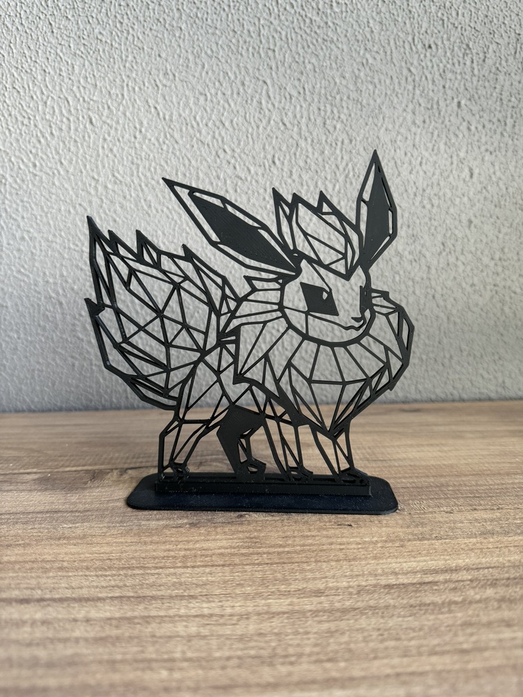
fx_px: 483
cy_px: 348
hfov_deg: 56.8
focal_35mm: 24
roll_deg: +0.9
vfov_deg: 71.6
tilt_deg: -7.5
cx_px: 262
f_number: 1.78
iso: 200
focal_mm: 6.76
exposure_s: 1/106
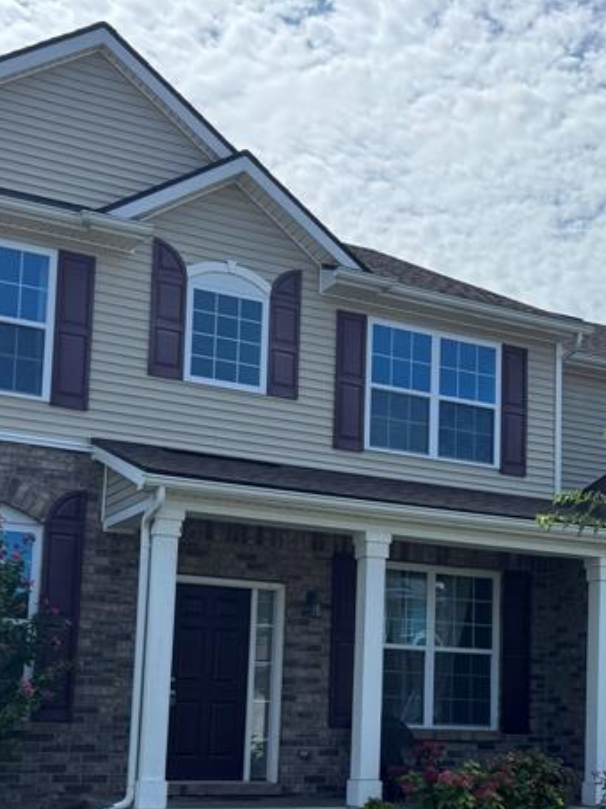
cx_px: 393
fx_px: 1261
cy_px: 560
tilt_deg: +6.8
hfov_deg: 26.9
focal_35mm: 54
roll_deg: -1.0
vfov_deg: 35.1
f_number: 1.78
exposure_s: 1/5348
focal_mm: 6.76
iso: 80
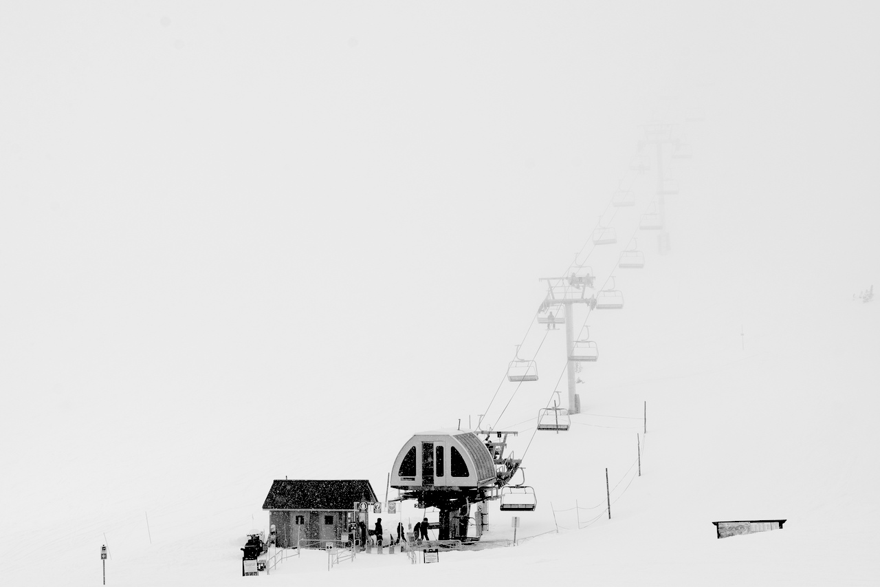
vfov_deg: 16.5
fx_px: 2016
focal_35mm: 82
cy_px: 294
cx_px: 440
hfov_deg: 24.6
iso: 200
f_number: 13
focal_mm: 55
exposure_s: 1/800
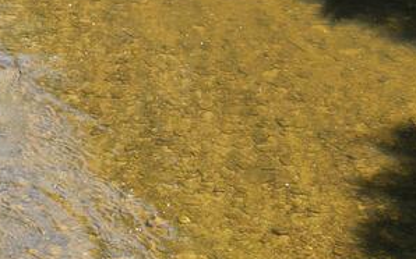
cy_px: -33
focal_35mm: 114
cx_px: -140
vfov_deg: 11.3
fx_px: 1292
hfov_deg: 17.1
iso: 100
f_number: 2.8
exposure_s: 1/100
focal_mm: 4.5
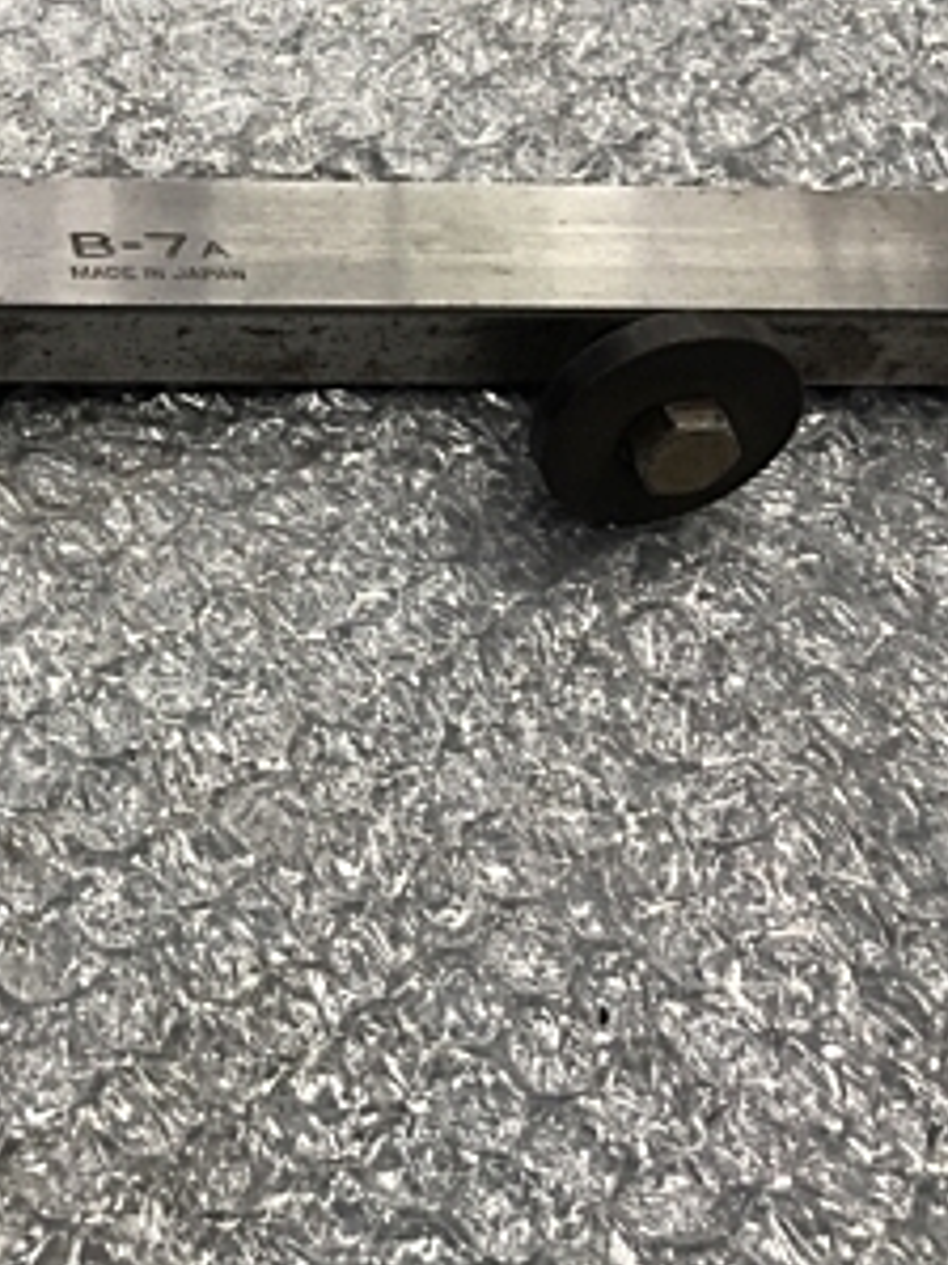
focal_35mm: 60
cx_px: -203
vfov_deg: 31.9
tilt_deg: -59.5
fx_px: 2192
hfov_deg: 22.4
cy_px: 410
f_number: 1.8
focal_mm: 3.99
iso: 40
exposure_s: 1/30
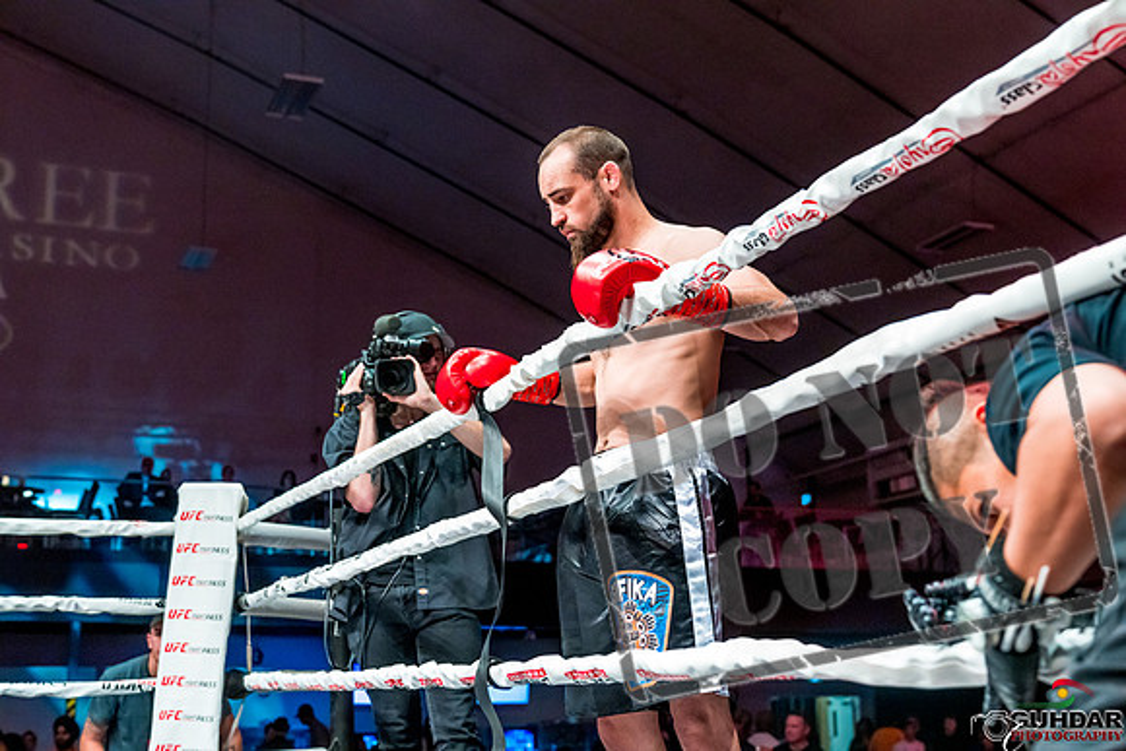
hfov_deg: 39.6
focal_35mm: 50
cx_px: 563
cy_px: 376
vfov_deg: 27.0
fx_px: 1564
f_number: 4
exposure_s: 1/320
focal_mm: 50
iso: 4000
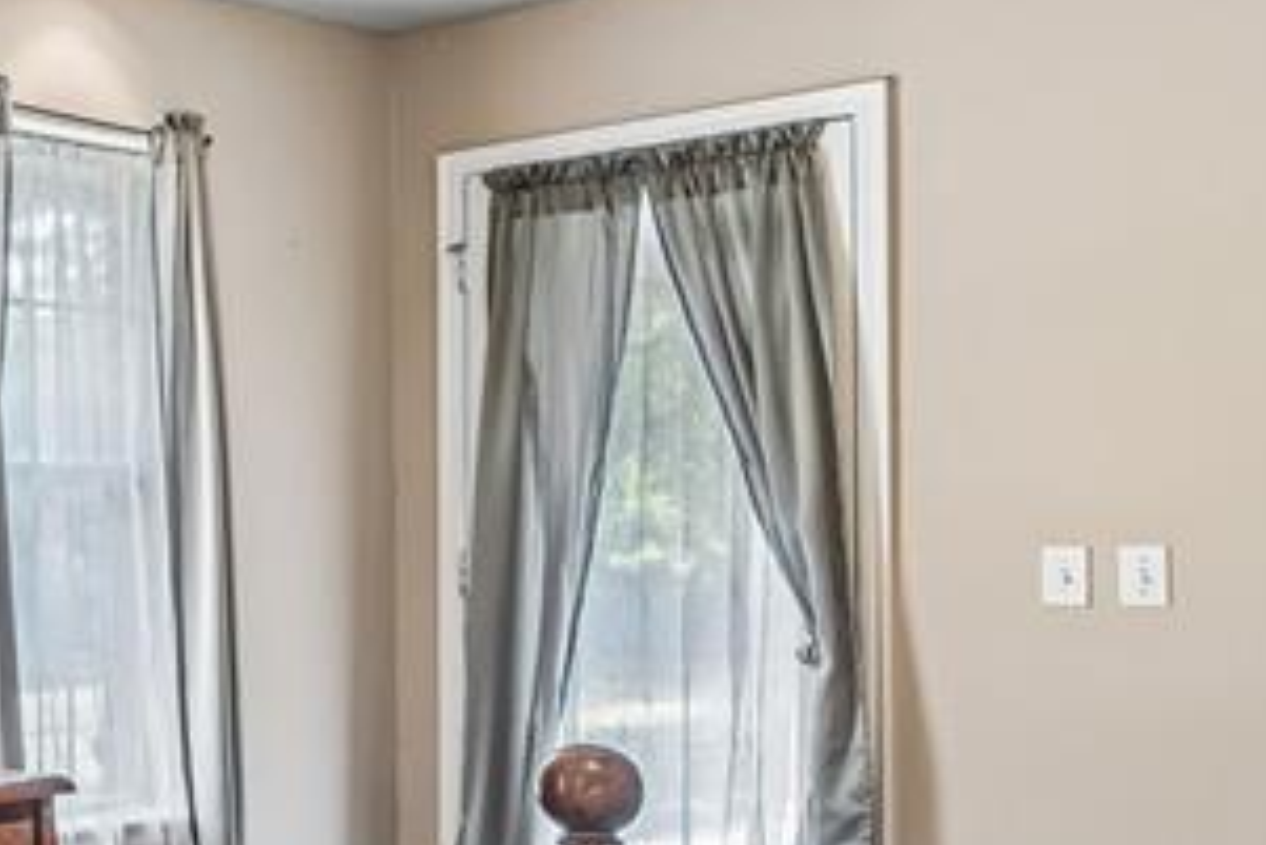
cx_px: -524
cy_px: 584
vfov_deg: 26.3
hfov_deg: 28.7
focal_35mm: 51
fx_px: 1794
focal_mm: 10
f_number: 6.3
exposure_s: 1/13
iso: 200
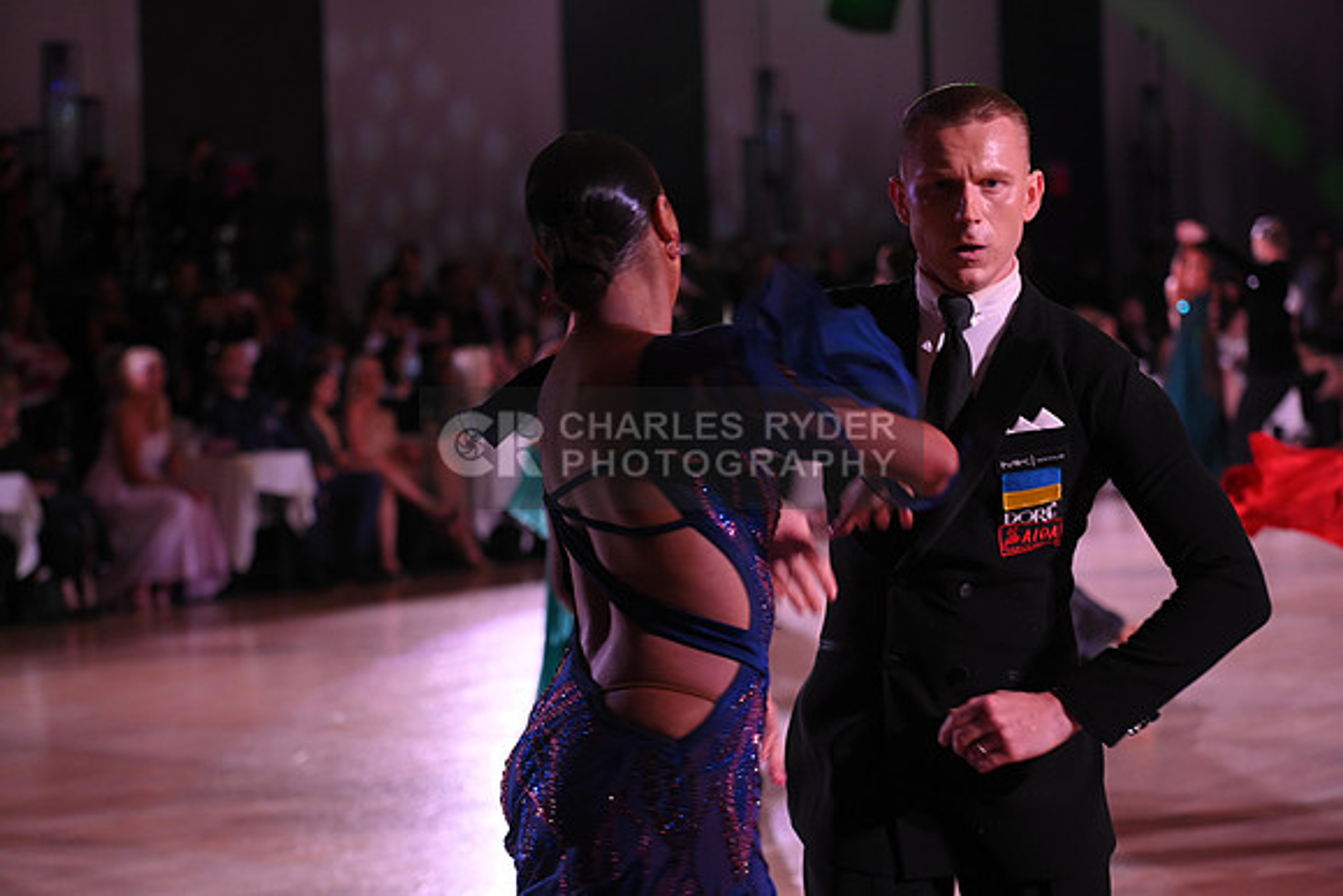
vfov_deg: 14.4
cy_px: 448
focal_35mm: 95
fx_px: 3545
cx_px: 672
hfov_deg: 21.5
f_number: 4.5
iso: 1600
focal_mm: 95
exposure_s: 1/250
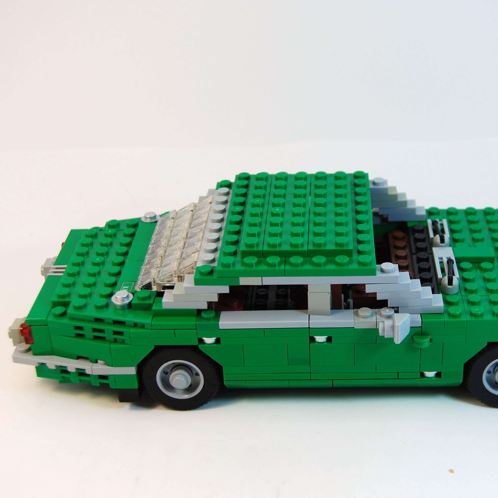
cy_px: 248
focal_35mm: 60
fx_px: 971
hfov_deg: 28.6
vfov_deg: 28.8
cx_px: 320
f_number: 5.6
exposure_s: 1/125
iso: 180
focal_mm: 31
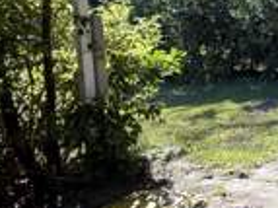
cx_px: 453
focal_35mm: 47
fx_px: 377
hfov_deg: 25.3
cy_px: 57
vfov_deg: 30.4
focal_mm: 2.22
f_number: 2.2
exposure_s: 1/221
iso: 64
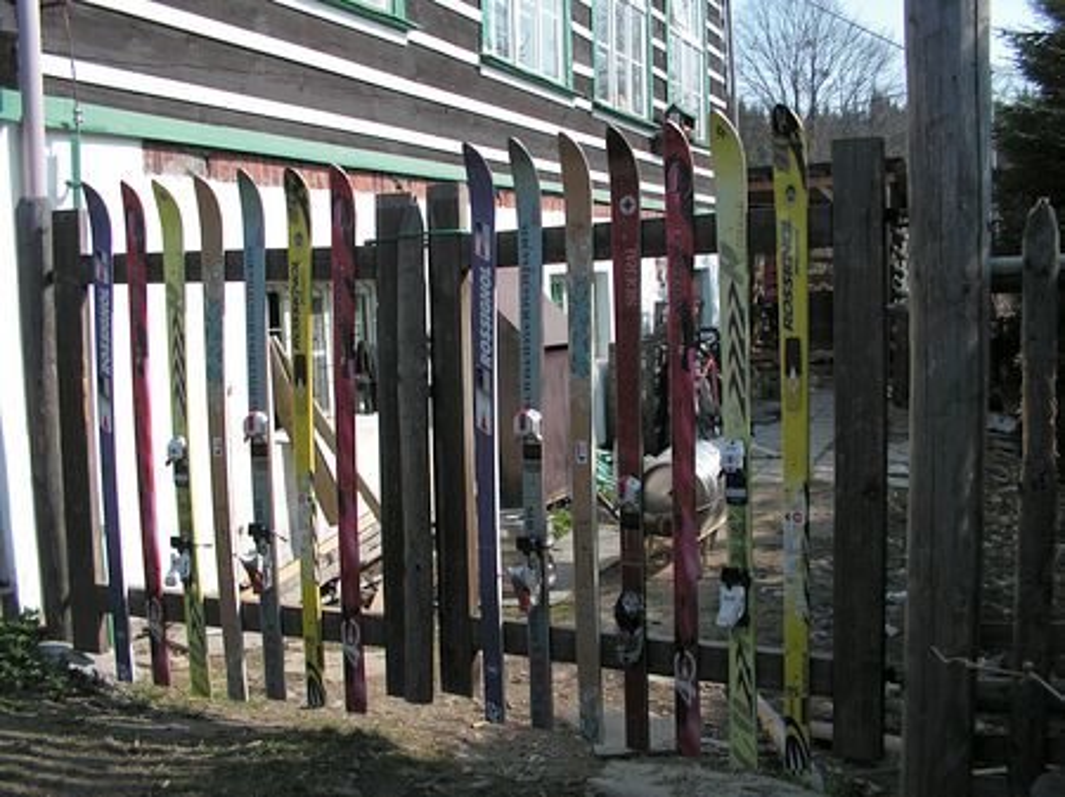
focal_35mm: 36
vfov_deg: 39.6
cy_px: 398
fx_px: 1107
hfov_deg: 51.4
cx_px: 532
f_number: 3.2
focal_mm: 6
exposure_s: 1/500
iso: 50
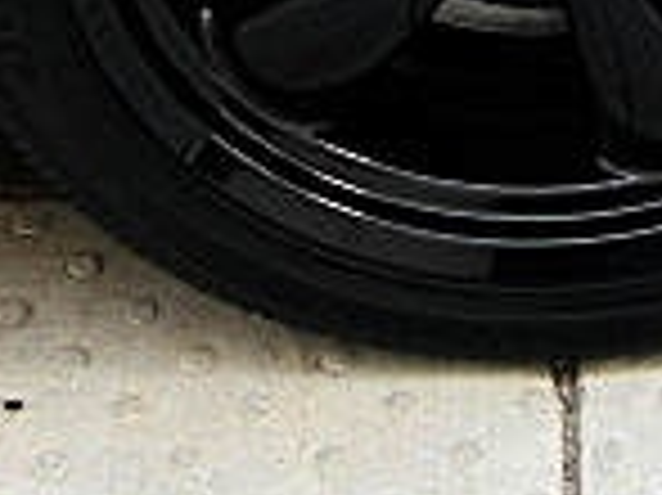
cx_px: 536
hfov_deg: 12.5
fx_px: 3000
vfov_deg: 8.8
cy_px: -580
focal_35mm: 157
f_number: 2.8
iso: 100
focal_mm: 6.3
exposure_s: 1/80
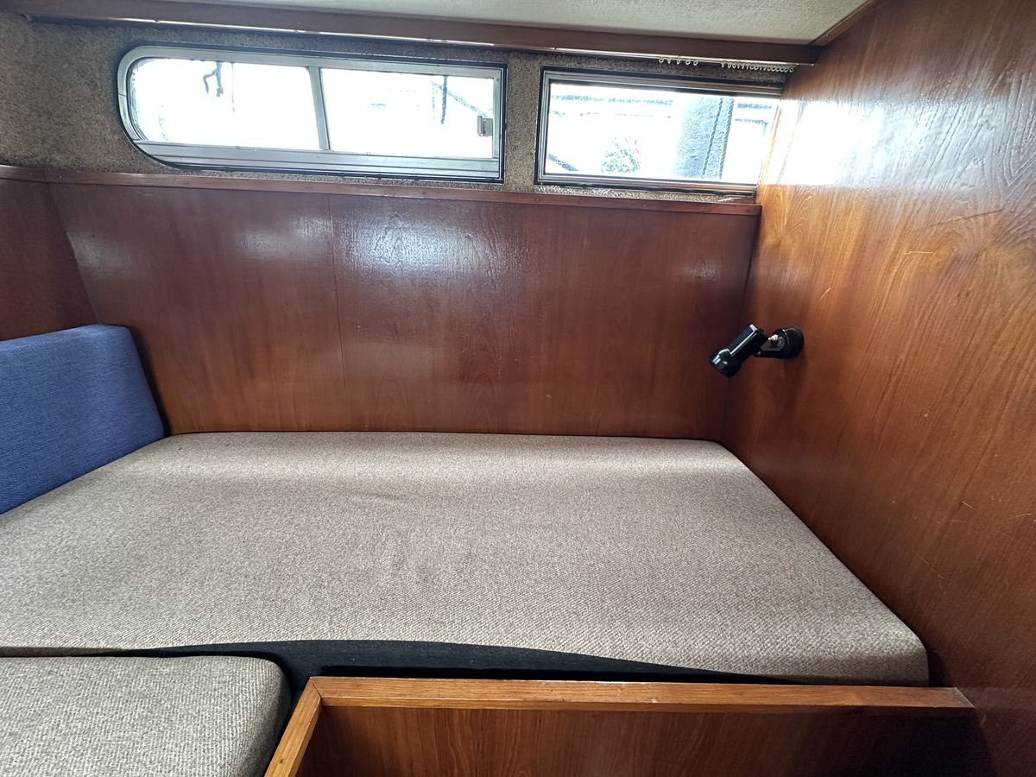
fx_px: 419
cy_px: 388
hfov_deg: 102.1
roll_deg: -2.7
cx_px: 518
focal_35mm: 14
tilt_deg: -22.1
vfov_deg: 85.7
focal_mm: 2.22
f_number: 2.2
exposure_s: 1/60
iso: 400
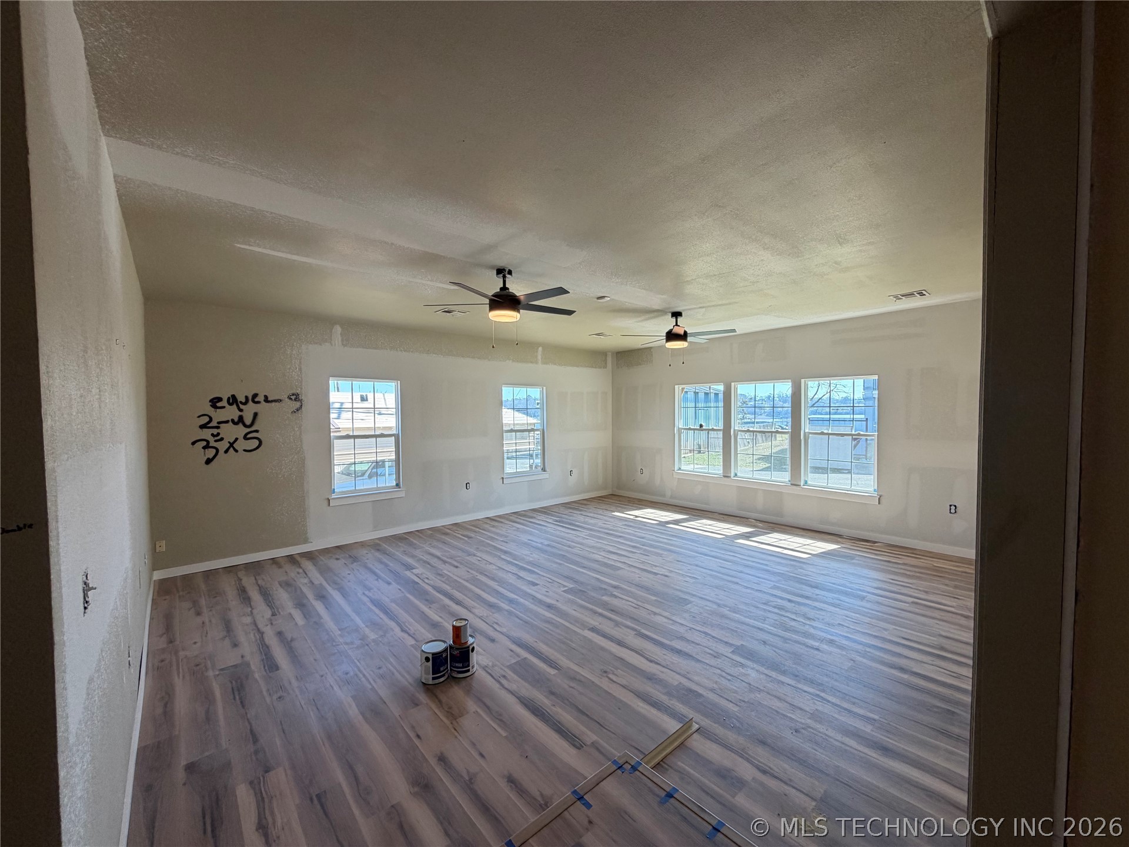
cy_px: 424
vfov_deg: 85.7
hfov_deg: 102.1
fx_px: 457
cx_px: 564
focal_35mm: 14
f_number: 2.2
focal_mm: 2.22
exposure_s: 1/120
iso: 80
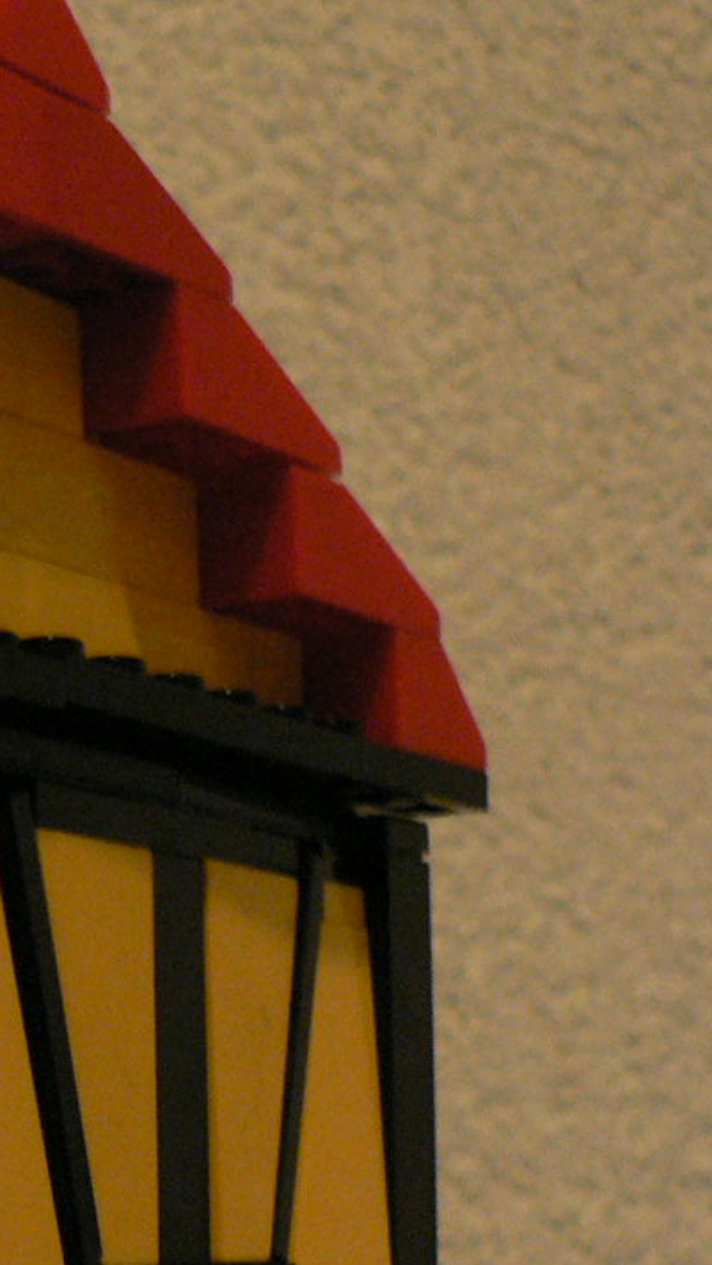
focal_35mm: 88
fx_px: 2954
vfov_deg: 23.9
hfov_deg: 12.5
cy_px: 976
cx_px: -600
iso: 200
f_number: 2.8
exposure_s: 1/4
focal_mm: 6
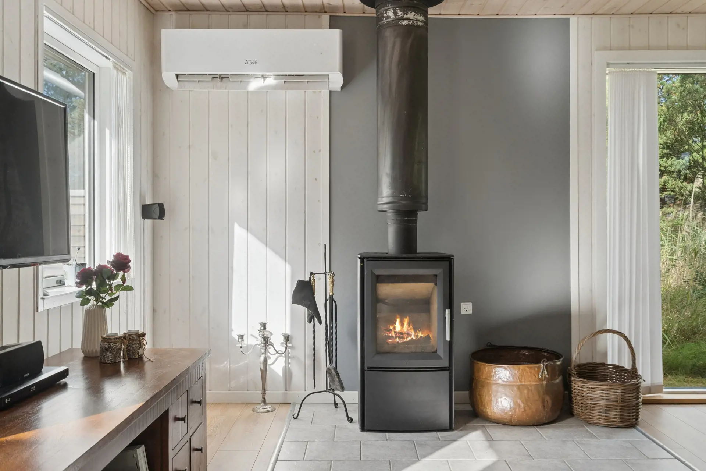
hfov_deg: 55.8
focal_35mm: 34
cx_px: 353
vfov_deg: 38.9
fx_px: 667
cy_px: 236
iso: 800
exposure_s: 1/250
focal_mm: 34
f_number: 8
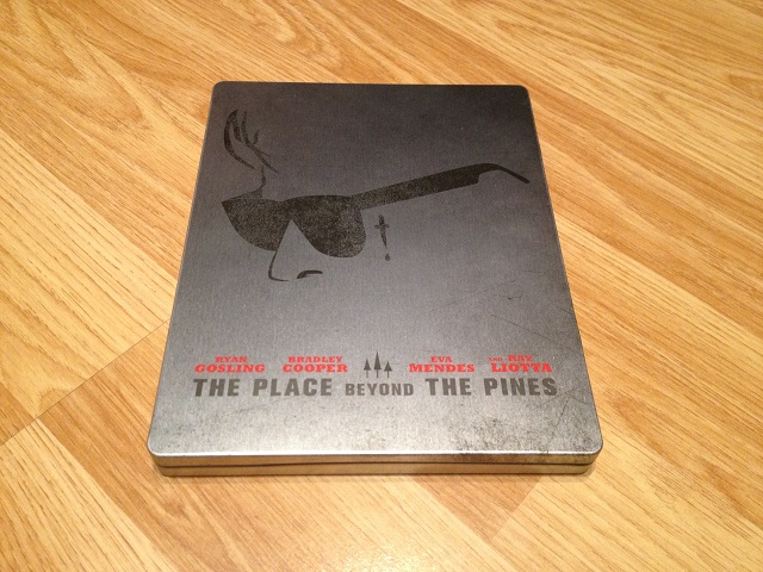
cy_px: 286
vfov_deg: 40.7
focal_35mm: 35
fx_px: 771
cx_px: 382
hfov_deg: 52.6
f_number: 2.4
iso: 200
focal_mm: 4.28
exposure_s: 1/20
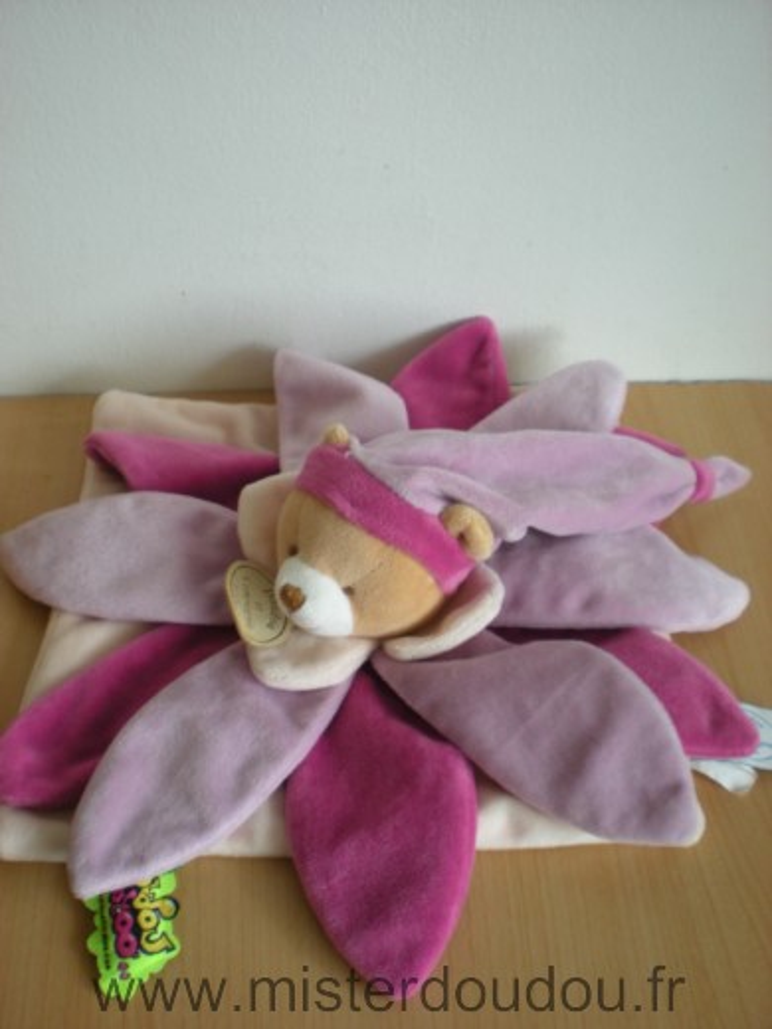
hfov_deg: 37.7
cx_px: 386
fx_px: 1130
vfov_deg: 49.0
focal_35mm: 38
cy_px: 514
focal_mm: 6.3
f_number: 3.1
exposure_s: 1/14.5
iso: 200
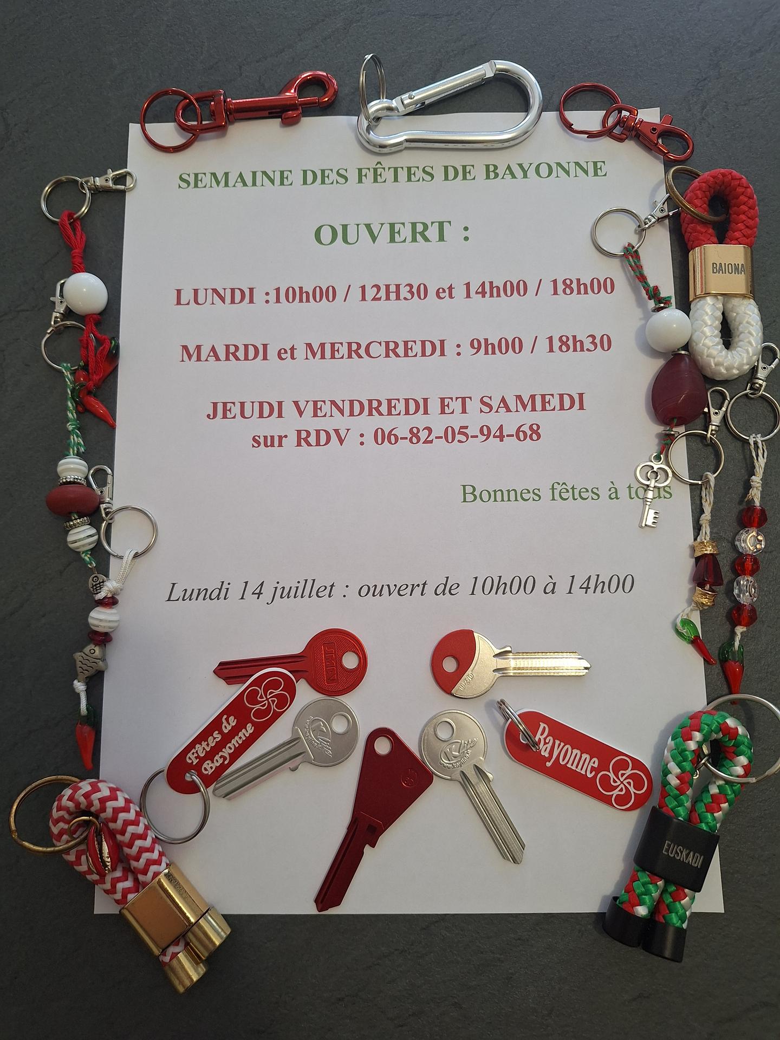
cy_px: 520
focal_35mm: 23
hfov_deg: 58.9
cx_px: 390
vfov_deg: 73.9
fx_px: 691
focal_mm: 5.54
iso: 50
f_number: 1.8
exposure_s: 1/50
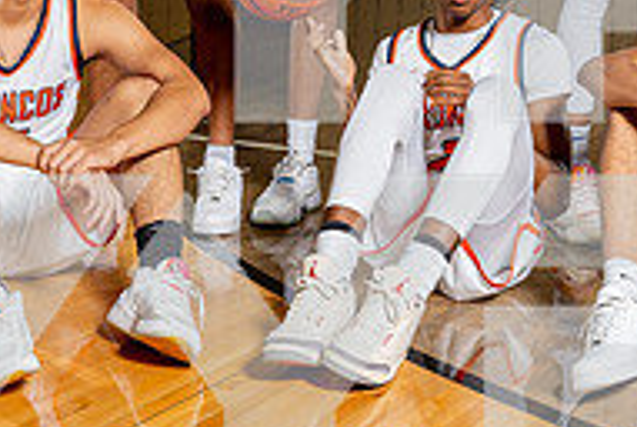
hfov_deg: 21.6
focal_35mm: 94
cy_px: -52
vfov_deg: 14.3
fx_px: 1666
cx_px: 430
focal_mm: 31
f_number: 6.3
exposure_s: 1/250
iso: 400
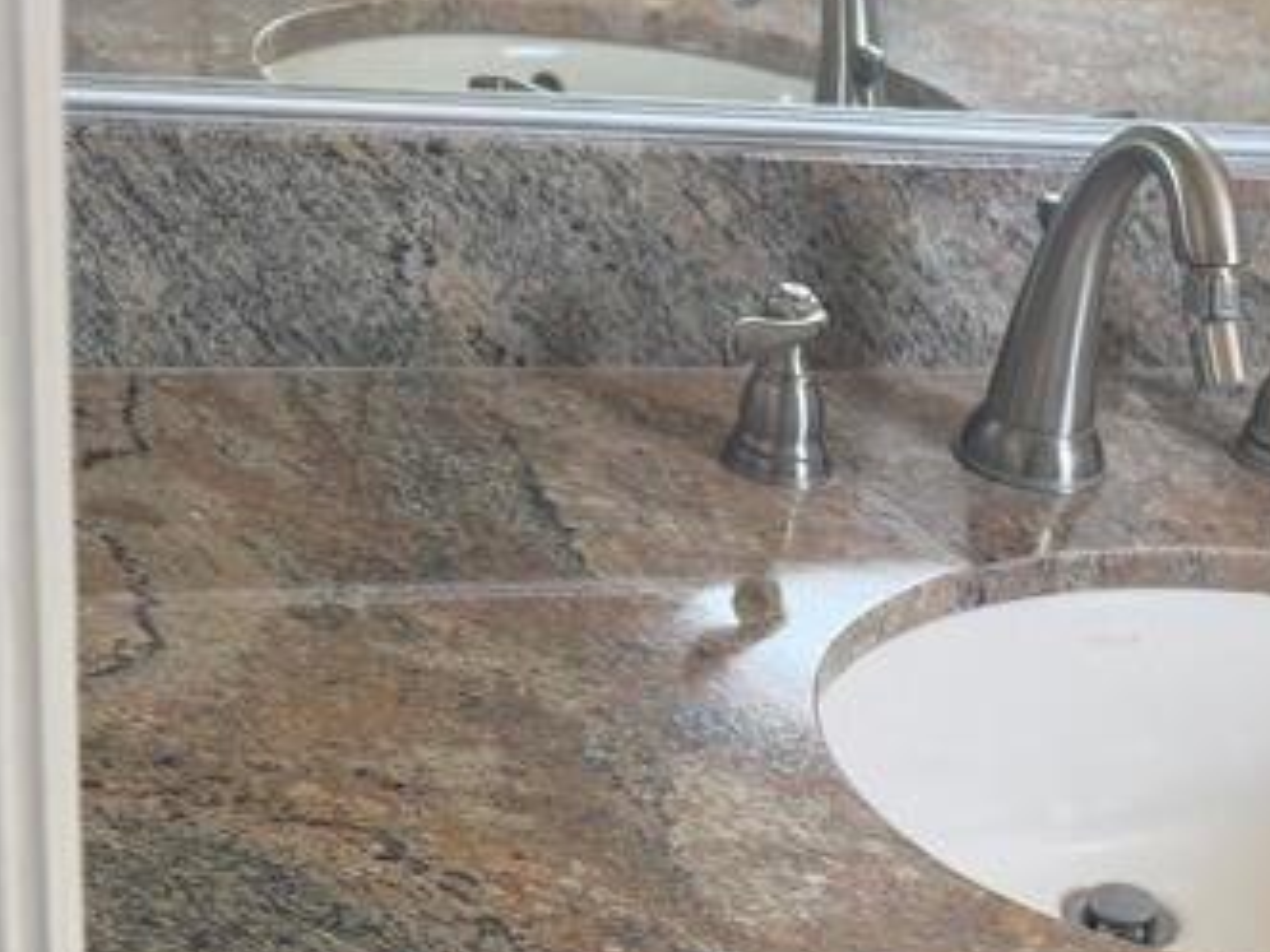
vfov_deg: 18.9
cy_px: 1132
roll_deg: -15.1
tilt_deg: -34.9
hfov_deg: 25.1
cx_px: 1255
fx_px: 2715
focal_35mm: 74
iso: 80
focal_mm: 6.76
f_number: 1.78
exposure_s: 1/121
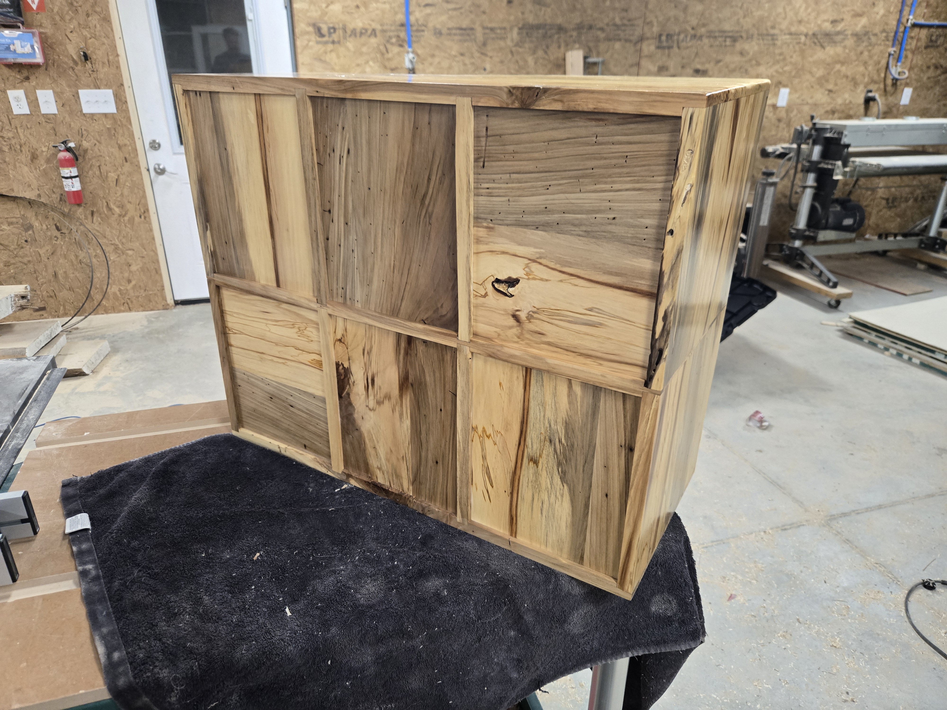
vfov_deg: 58.9
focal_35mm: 23
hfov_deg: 73.9
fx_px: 629
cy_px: 355
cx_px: 474
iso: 400
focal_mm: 5.4
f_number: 1.8
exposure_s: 1/120
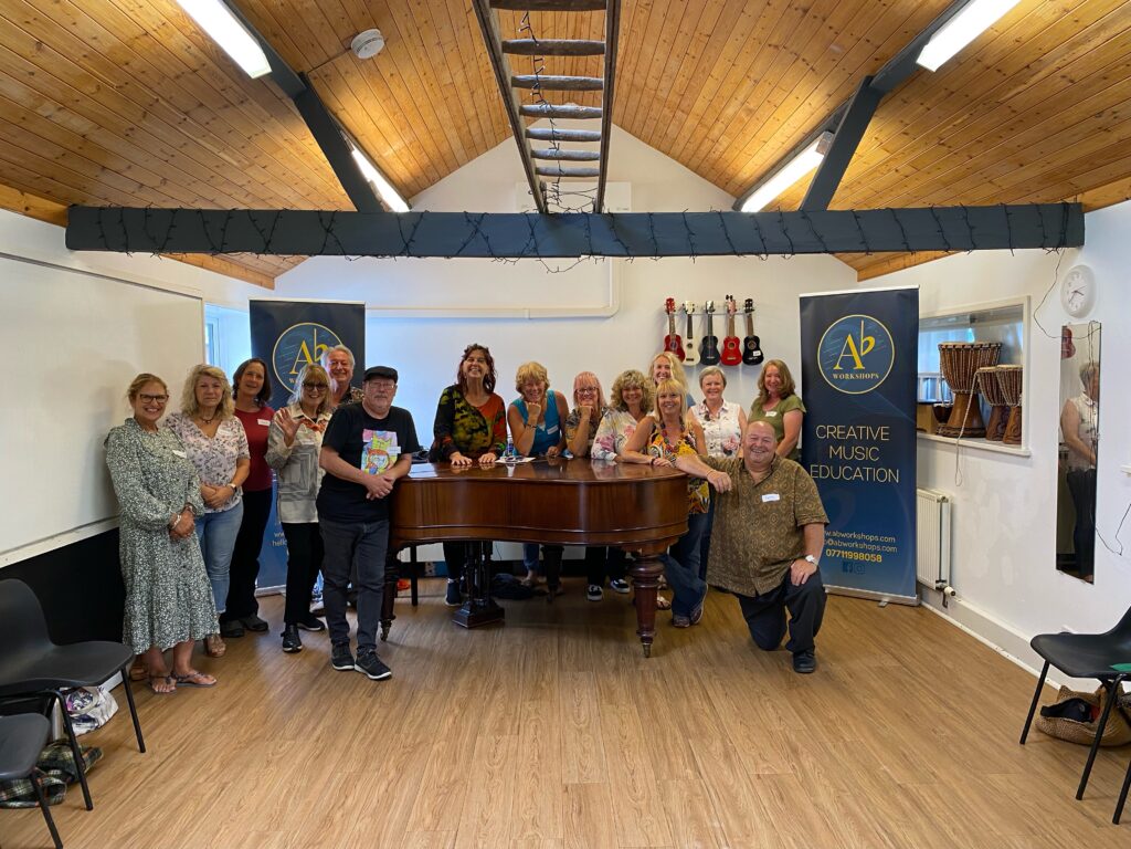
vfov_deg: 53.1
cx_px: 566
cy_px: 424
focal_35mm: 26
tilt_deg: -4.3
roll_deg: +0.3
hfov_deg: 67.3
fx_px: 849
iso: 100
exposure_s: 1/50
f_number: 1.8
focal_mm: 4.25
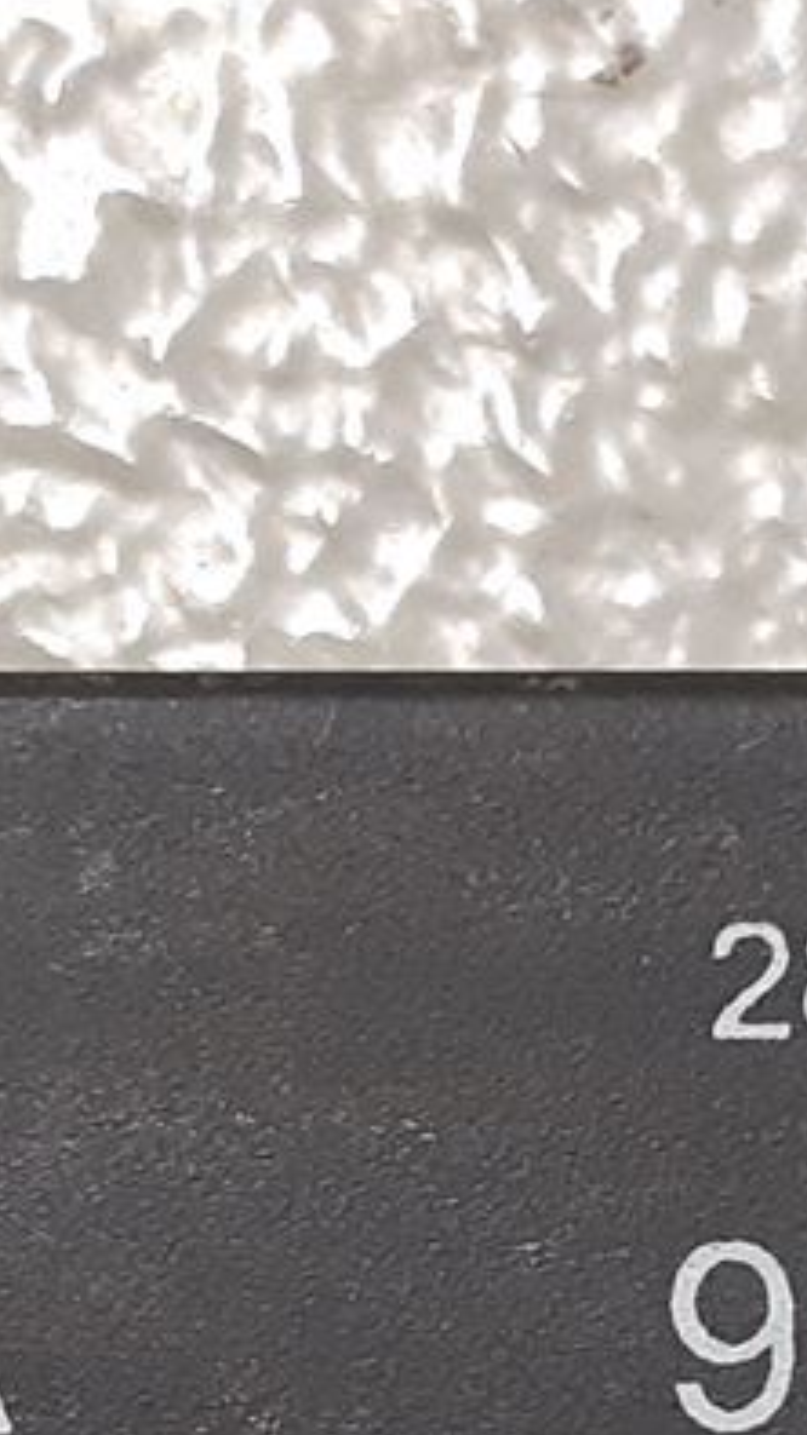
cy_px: 1301
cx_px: 400
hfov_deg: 8.2
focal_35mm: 147
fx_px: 5596
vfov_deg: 14.5
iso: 250
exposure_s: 1/50
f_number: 1.7
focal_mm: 3.93
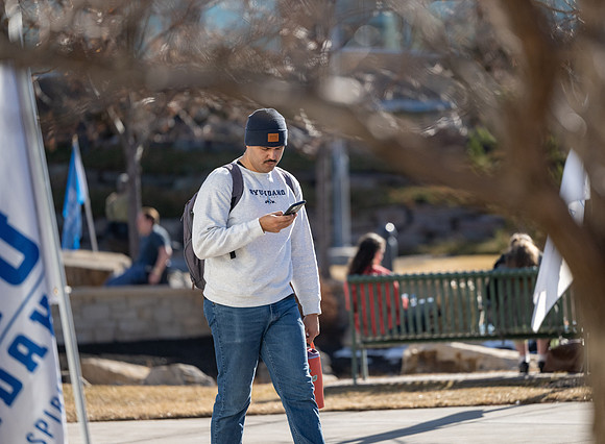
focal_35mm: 231
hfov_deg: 8.6
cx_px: 361
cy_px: 204
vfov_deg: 6.3
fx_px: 4007
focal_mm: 200
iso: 640
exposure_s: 1/6400
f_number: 2.8
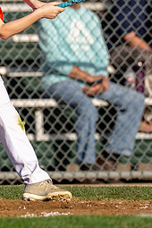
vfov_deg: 2.1
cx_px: -43
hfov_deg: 1.4
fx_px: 6206
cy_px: 48
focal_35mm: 980
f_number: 2.8
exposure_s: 1/3200
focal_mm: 200
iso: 160
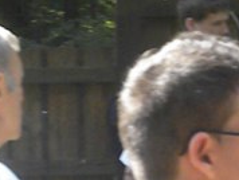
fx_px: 2876
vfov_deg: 3.6
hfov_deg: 4.8
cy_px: 171
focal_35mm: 416
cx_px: 26
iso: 640
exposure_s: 1/337
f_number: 5
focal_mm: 20.8
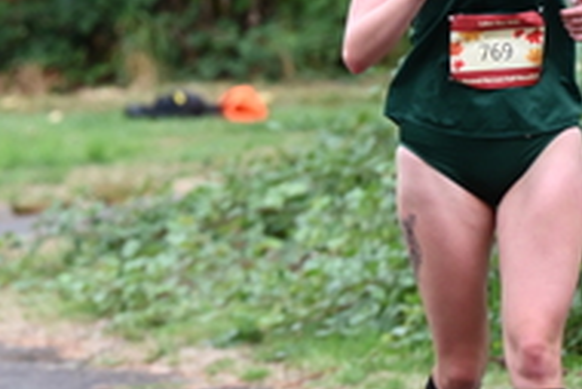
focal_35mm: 580
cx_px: -196
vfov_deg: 2.4
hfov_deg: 3.5
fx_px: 9384
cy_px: 78
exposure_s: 1/250
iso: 720
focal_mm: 200
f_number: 6.3
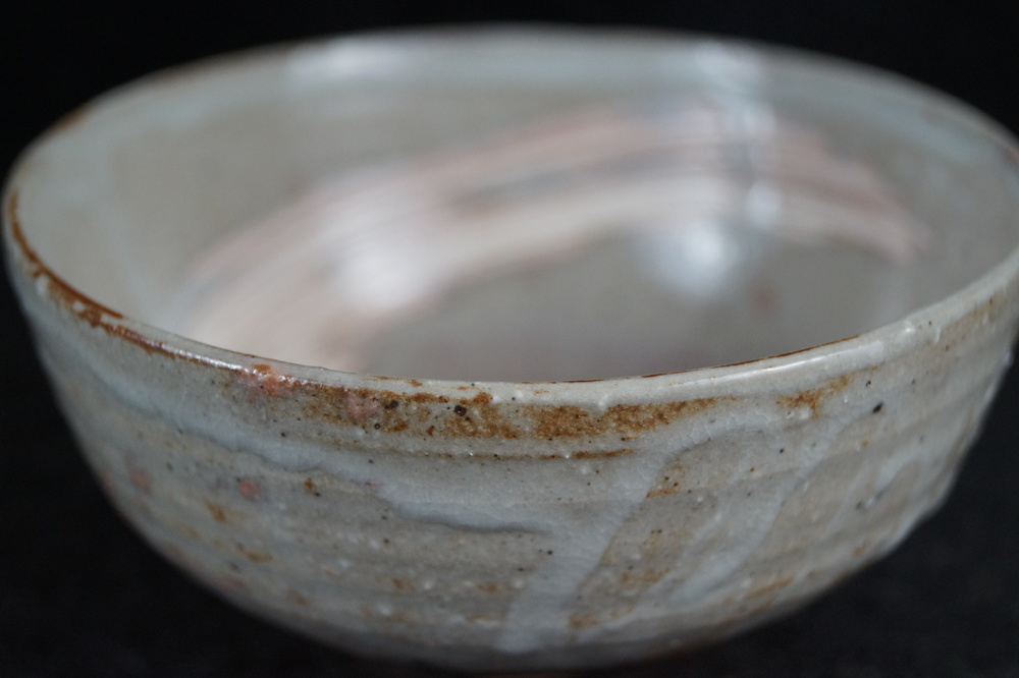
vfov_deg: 22.6
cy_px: 339
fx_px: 1698
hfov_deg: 33.4
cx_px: 510
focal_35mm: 60
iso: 1000
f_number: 5.6
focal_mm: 40
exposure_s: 1/160
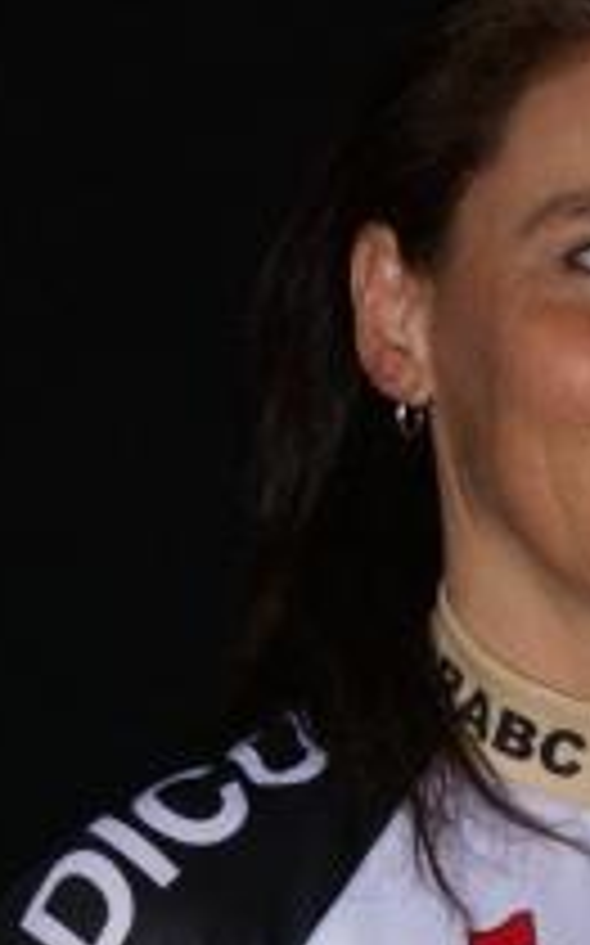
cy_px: 711
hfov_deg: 11.4
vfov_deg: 18.2
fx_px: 2939
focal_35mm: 114
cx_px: 500
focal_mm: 35
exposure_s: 1/60
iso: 400
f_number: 5.6
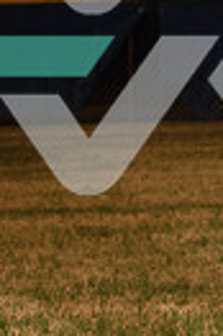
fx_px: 2077
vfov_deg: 9.1
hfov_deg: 6.1
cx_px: 343
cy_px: -64
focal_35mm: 223
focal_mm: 65
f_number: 6.3
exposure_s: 1/320
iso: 800
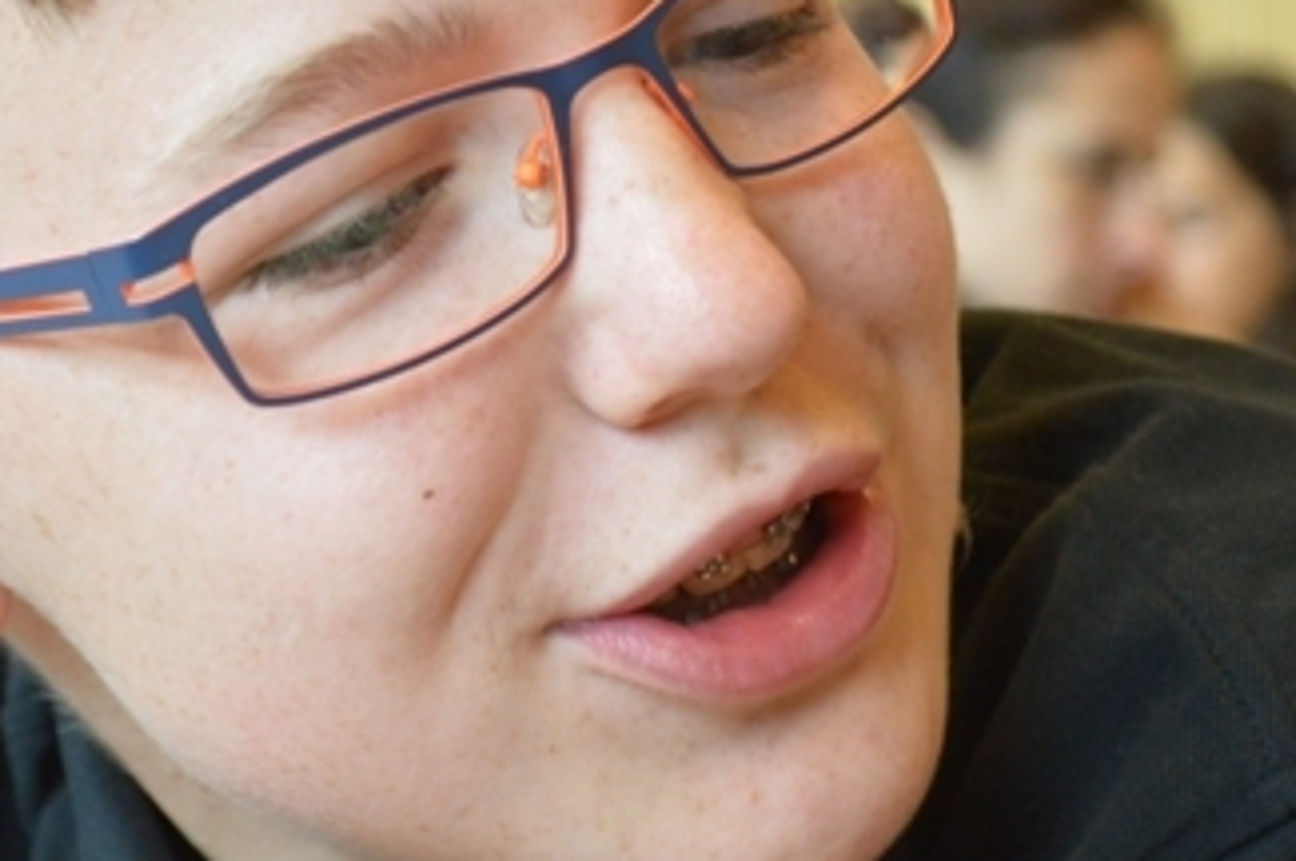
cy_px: 351
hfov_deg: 15.7
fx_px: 4675
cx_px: 427
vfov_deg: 10.5
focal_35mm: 130
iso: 1600
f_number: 5.3
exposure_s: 1/60
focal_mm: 44
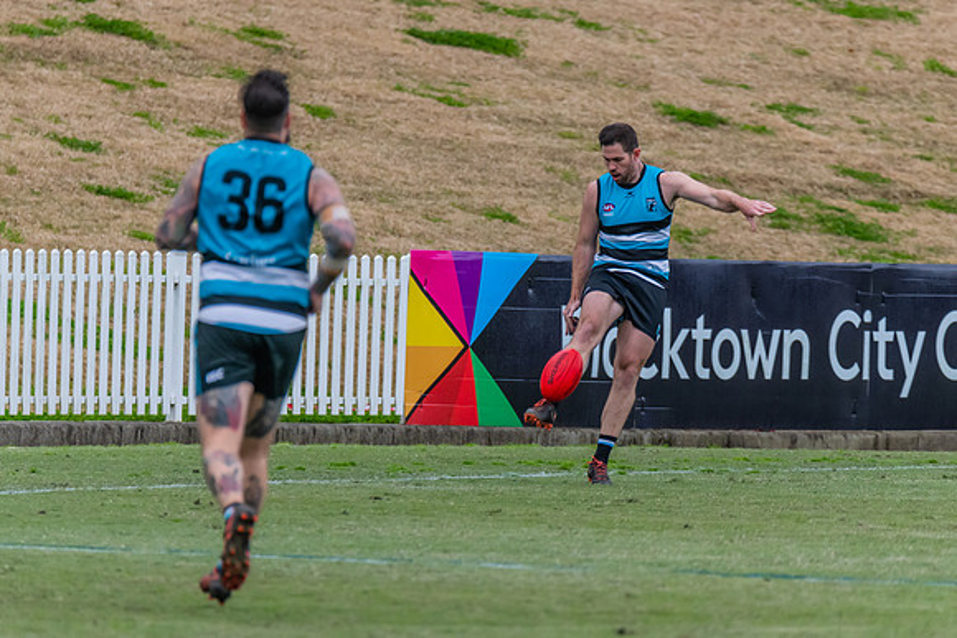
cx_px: 518
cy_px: 325
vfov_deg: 2.4
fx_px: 15513
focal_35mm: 583
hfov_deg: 3.5
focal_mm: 500
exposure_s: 1/1600
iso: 1800
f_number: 6.3
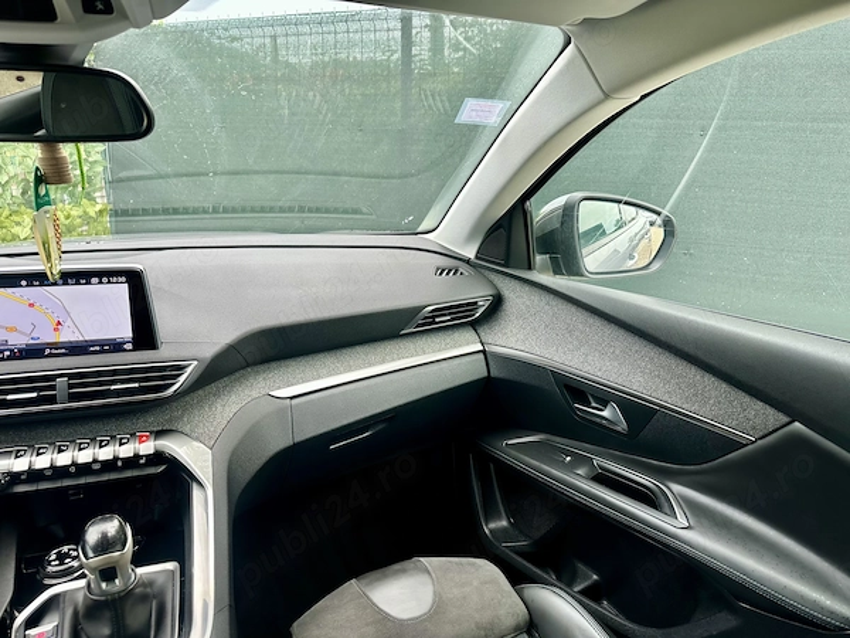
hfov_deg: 71.6
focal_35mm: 24
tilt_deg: -16.7
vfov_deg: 56.8
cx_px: 425
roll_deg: -0.8
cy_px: 319
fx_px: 589
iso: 64
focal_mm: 6.86
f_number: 1.78
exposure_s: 1/219
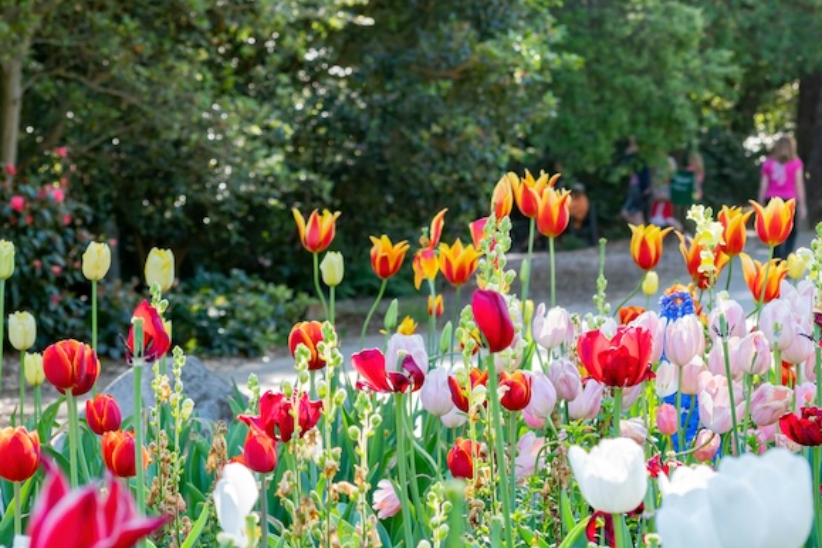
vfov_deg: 9.4
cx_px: 751
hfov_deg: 14.0
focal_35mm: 145
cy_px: 28
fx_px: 3311
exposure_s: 1/40
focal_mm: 70
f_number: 10
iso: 400
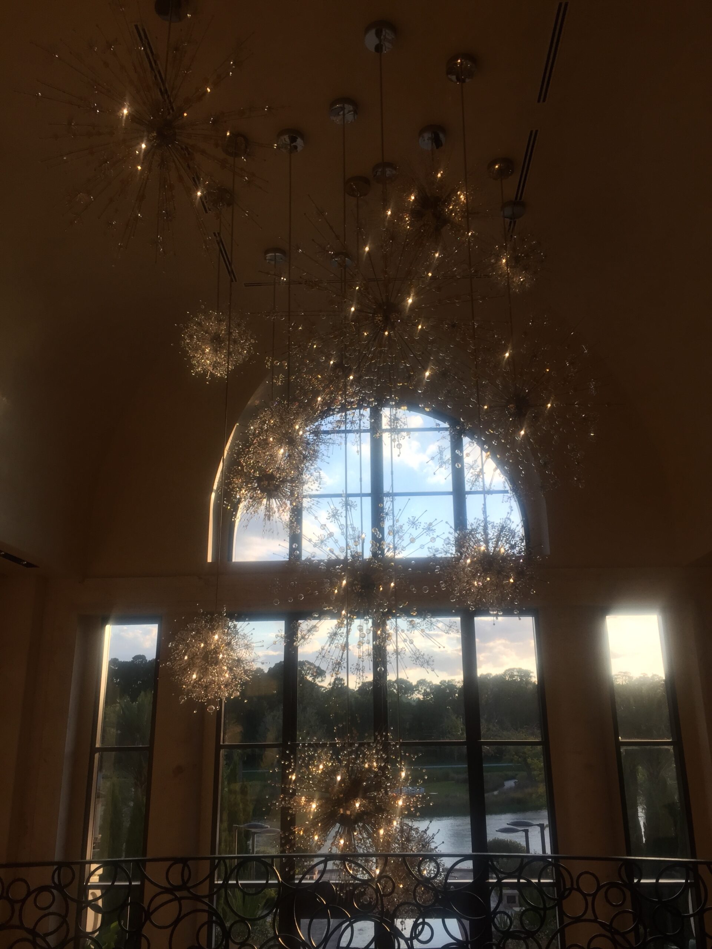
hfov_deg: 48.2
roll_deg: +0.1
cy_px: 474
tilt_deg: +16.4
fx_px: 795
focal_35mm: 29
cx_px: 356
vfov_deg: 61.7
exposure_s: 1/439
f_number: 2.2
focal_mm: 4.15
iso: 32
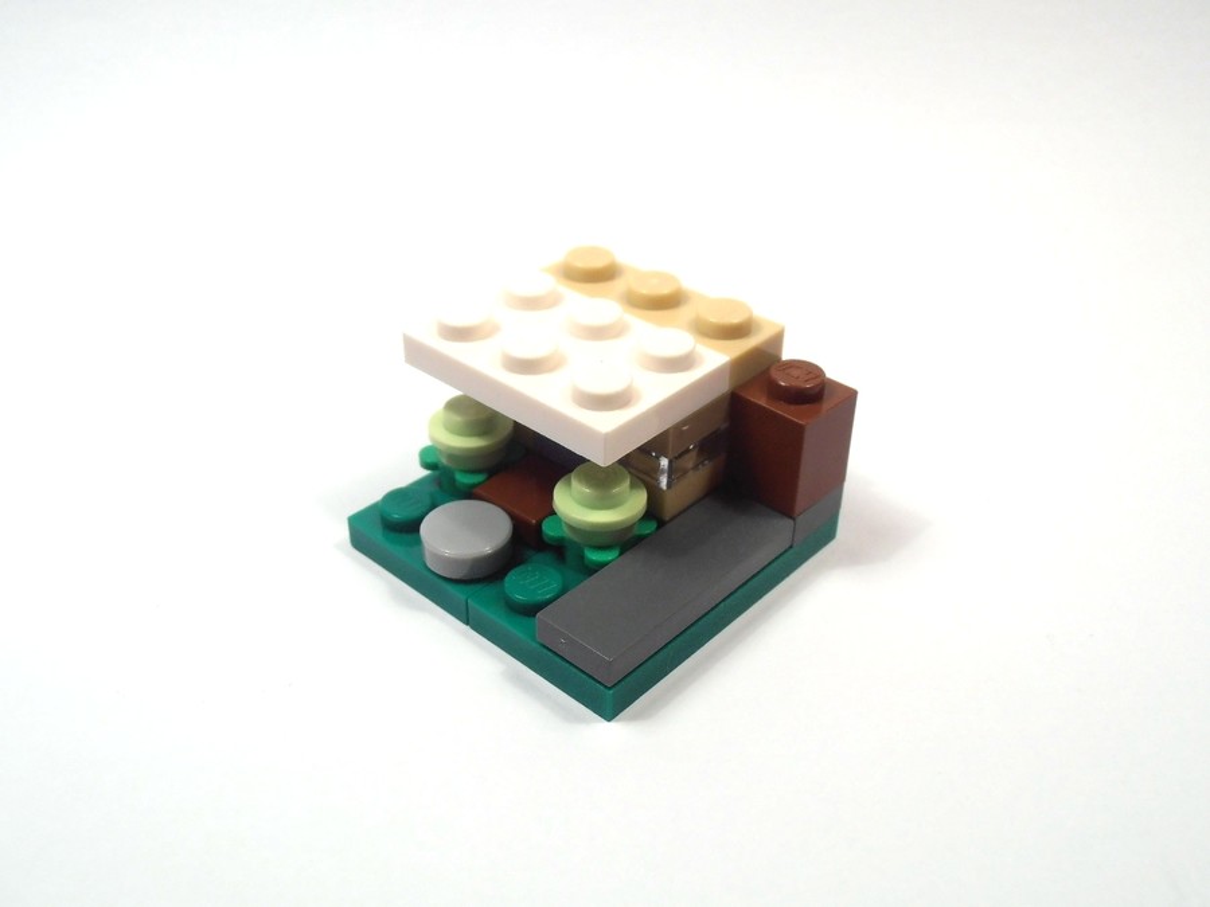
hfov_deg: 50.1
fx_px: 1293
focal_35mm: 37
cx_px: 605
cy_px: 454
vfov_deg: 38.7
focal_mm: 6.61
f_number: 3.9
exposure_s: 1/100
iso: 80
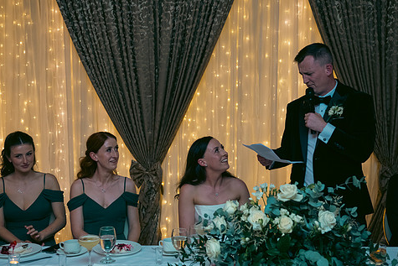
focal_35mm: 55
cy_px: 135
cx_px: 188
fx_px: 608
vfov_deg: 24.6
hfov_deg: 36.2
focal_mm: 45
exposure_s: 1/160
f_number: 3.5
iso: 800
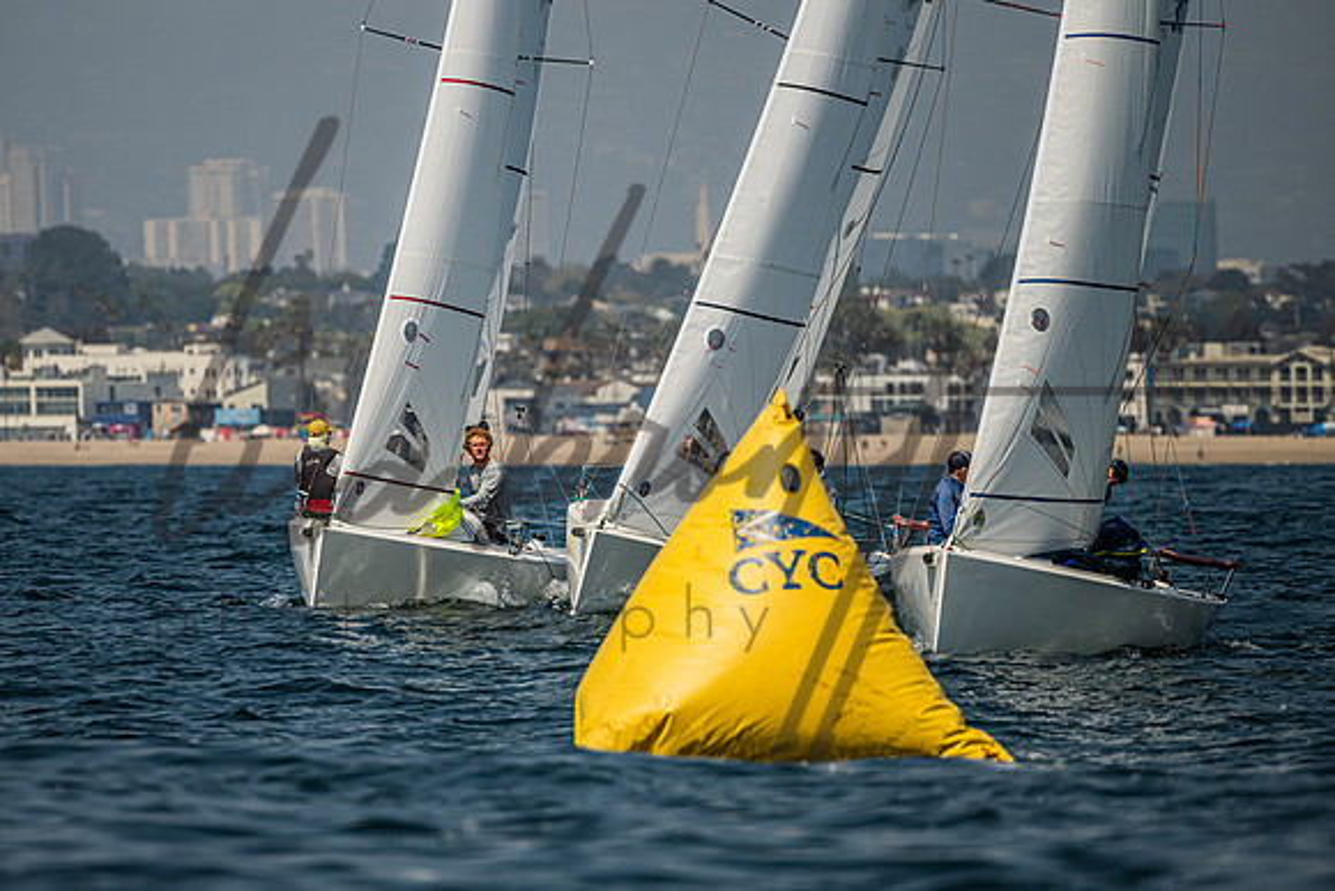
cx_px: 570
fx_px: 19242
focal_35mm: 519
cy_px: 404
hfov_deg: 4.0
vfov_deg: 2.7
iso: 360
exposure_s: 1/4000
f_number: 5.6
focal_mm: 400
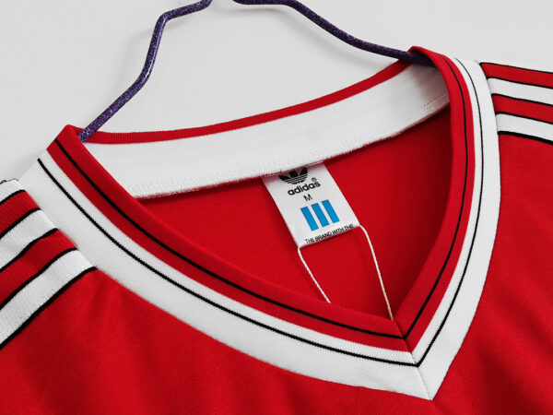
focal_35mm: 45
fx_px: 719
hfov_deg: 42.1
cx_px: 276
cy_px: 208
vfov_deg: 32.2
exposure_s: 1/100
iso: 64
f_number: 1.8
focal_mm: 5.58
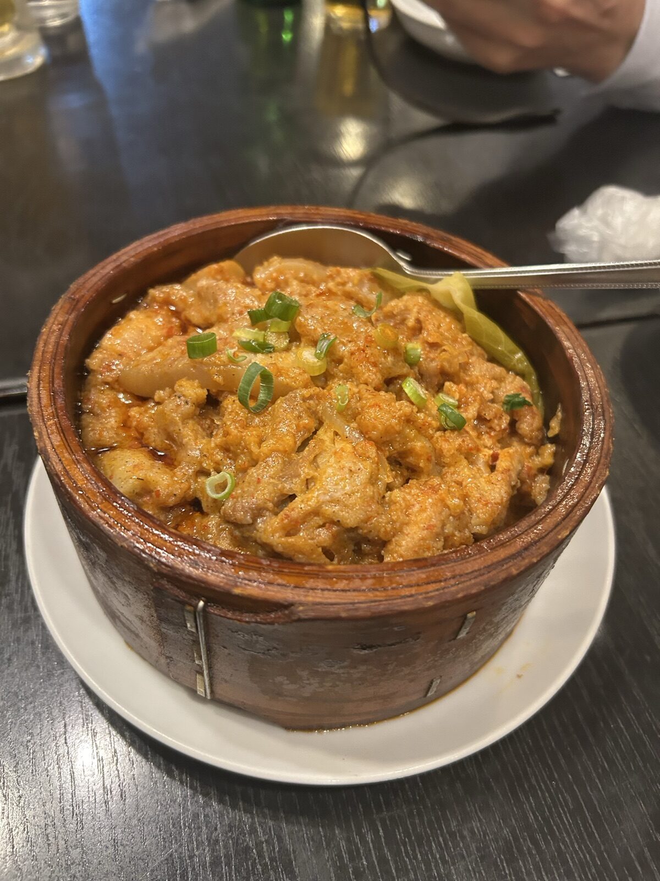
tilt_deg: -49.5
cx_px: 330
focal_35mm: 26
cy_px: 440
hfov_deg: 53.1
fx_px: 661
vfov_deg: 67.3
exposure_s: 1/50
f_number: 1.5
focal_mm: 5.7
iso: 500
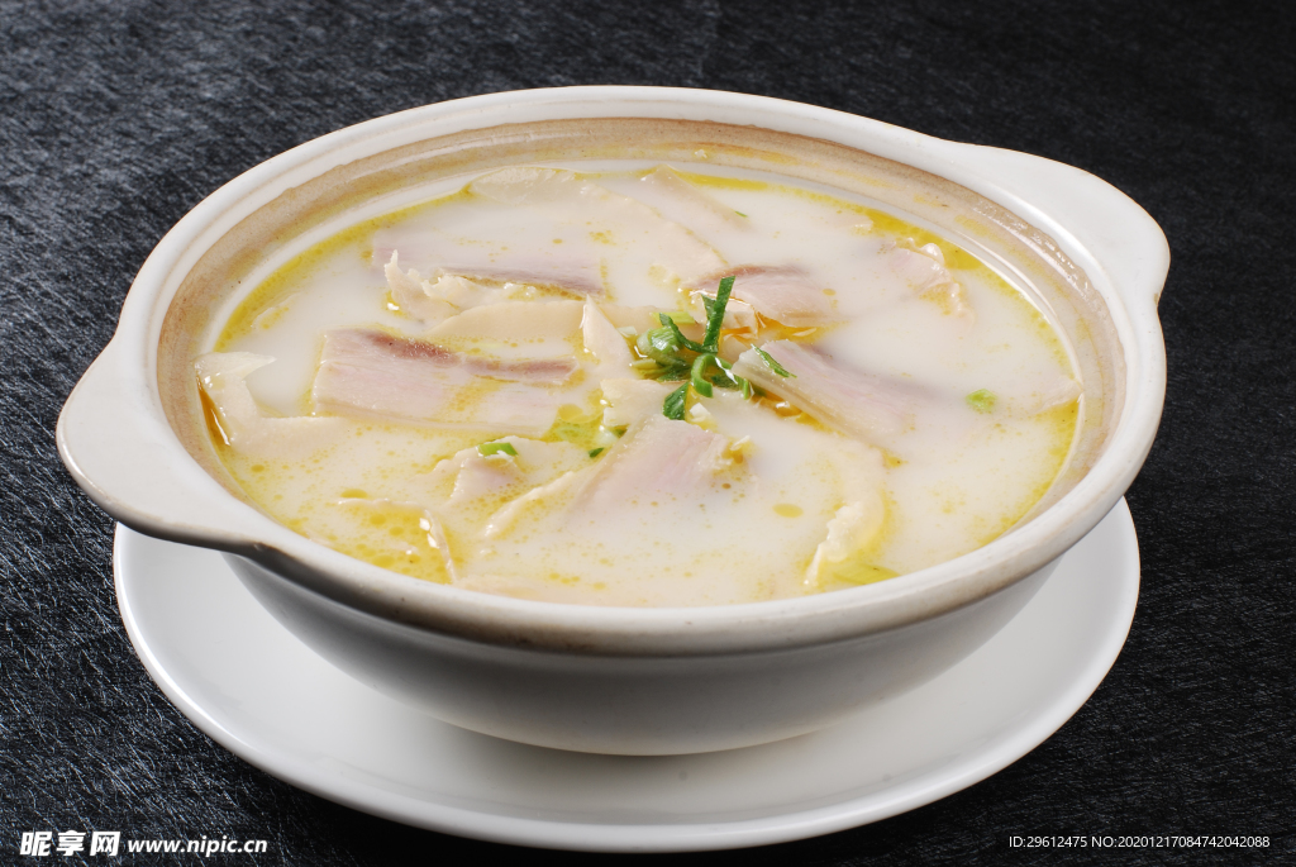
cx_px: 648
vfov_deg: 18.2
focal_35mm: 75
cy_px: 434
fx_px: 2703
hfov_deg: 27.0
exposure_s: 1/125
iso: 100
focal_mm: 50
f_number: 14
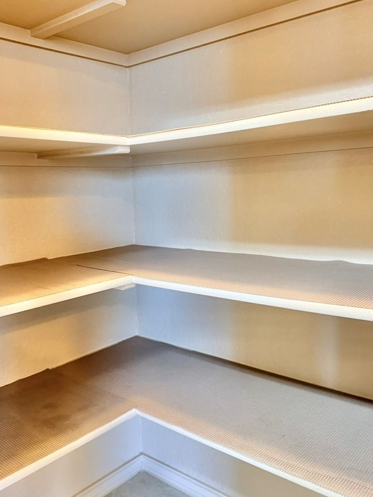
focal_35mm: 31
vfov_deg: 58.3
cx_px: 162
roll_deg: +2.1
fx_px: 445
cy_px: 233
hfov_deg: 45.3
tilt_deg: -5.9
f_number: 1.78
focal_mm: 6.76
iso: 400
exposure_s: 1/60
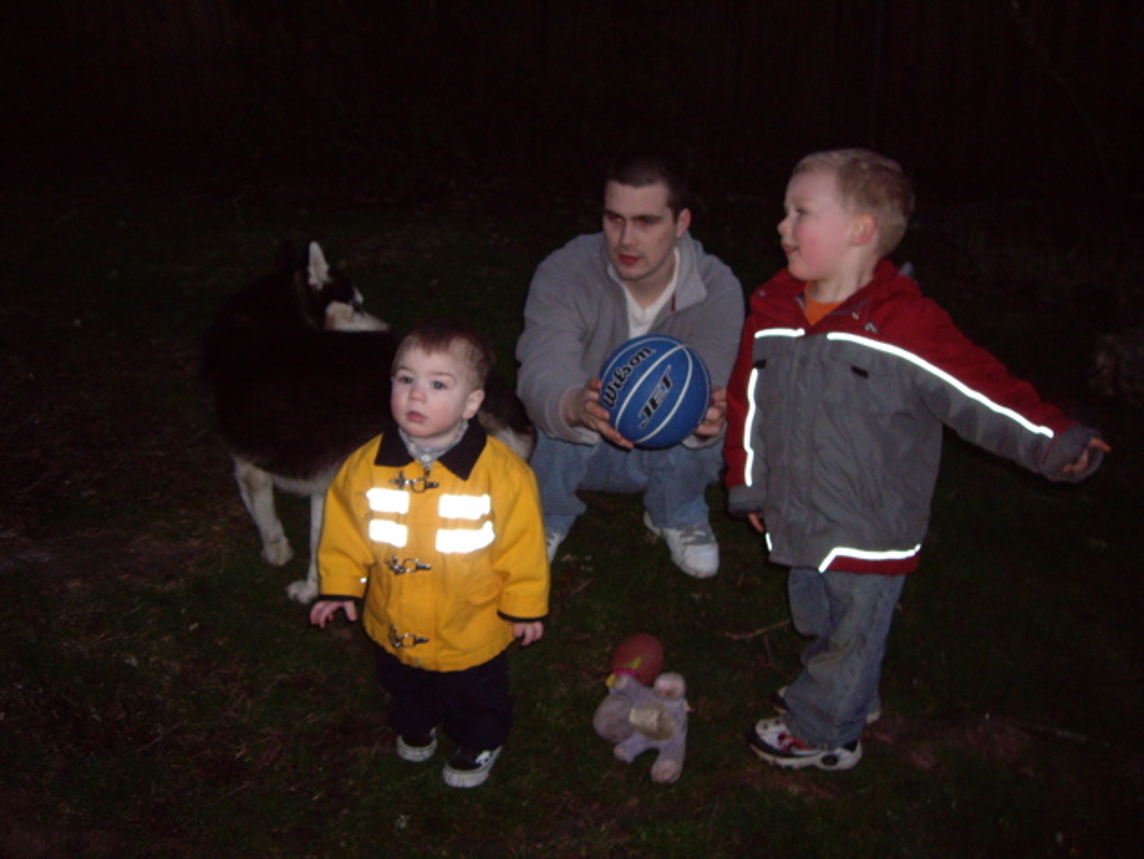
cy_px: 430
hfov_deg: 49.0
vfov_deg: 37.7
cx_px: 572
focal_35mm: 38
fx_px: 1256
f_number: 2.7
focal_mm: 6.2
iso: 200
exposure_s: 1/40
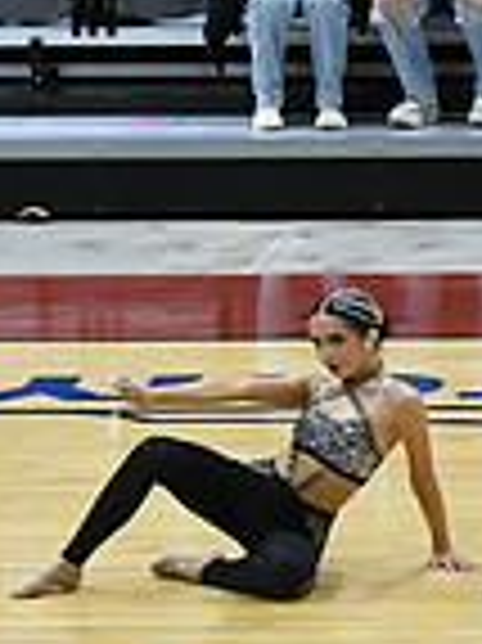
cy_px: 354
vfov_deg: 4.8
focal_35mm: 411
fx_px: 7642
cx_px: 1293
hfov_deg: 3.5
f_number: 4
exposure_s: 1/400
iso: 5000
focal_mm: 70
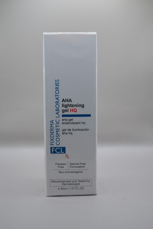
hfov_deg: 36.9
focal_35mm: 36
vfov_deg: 53.1
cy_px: 114
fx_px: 229
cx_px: 76
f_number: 6.3
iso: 200
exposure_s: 1/80
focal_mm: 24
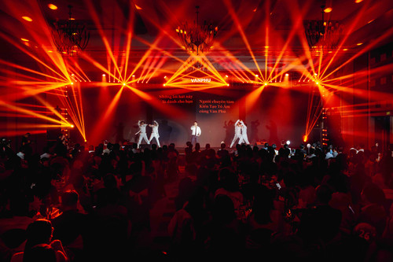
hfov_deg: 53.1
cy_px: 131
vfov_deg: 36.8
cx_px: 196
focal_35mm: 36
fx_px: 393
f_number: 3.5
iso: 800
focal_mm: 36
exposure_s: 1/100
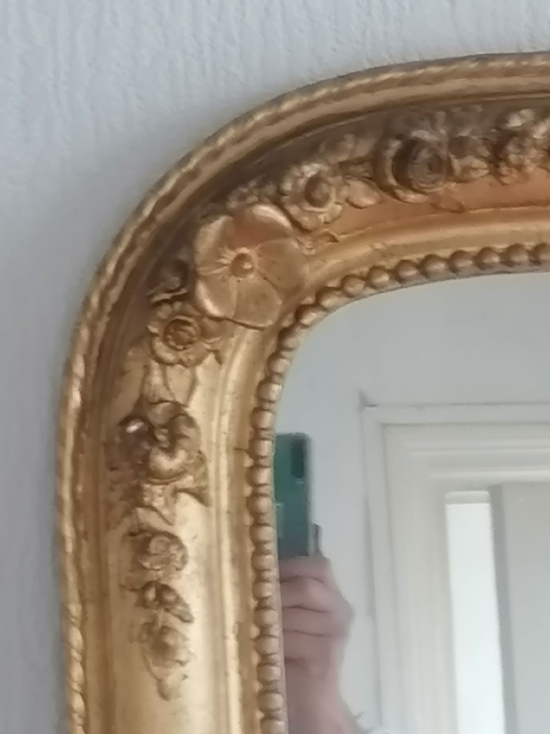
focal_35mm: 142
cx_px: 275
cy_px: 367
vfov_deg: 13.9
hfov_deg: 10.4
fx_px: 3008
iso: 250
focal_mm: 5.3
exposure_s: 1/33.3
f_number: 1.8
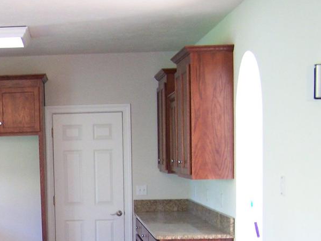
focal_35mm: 81
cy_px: 229
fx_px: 751
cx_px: 14
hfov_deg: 23.3
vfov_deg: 17.9
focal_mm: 6.3
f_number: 2.8
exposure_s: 1/20
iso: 140
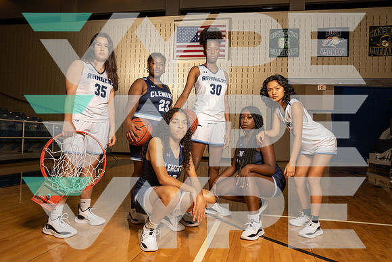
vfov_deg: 46.4
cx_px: 196
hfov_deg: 65.5
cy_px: 131
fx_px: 305
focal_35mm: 28
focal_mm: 28
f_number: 9
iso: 320
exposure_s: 1/250
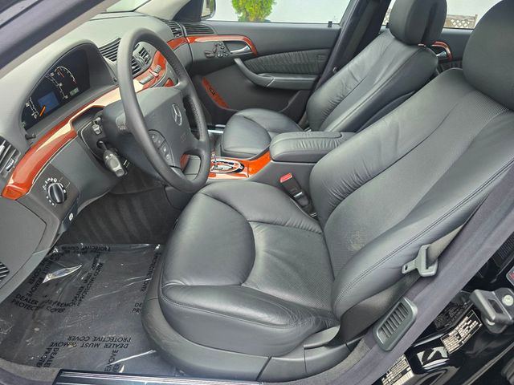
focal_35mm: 23
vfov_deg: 58.9
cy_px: 192
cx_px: 257
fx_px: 342
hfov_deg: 73.9
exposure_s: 1/180
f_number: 1.7
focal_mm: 6.3
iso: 160
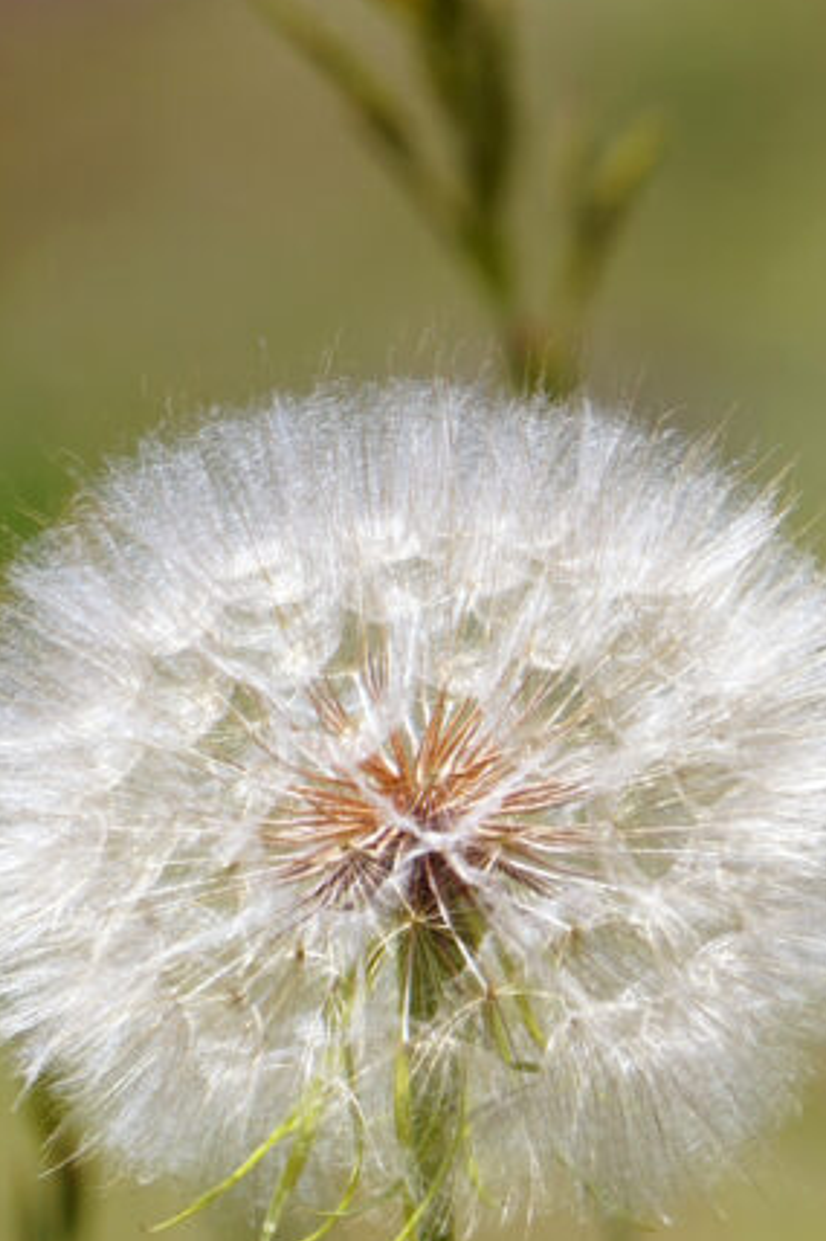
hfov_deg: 1.8
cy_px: 954
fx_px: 25935
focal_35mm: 753
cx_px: 585
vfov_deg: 2.7
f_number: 6.3
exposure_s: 1/400
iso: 100
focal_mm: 210
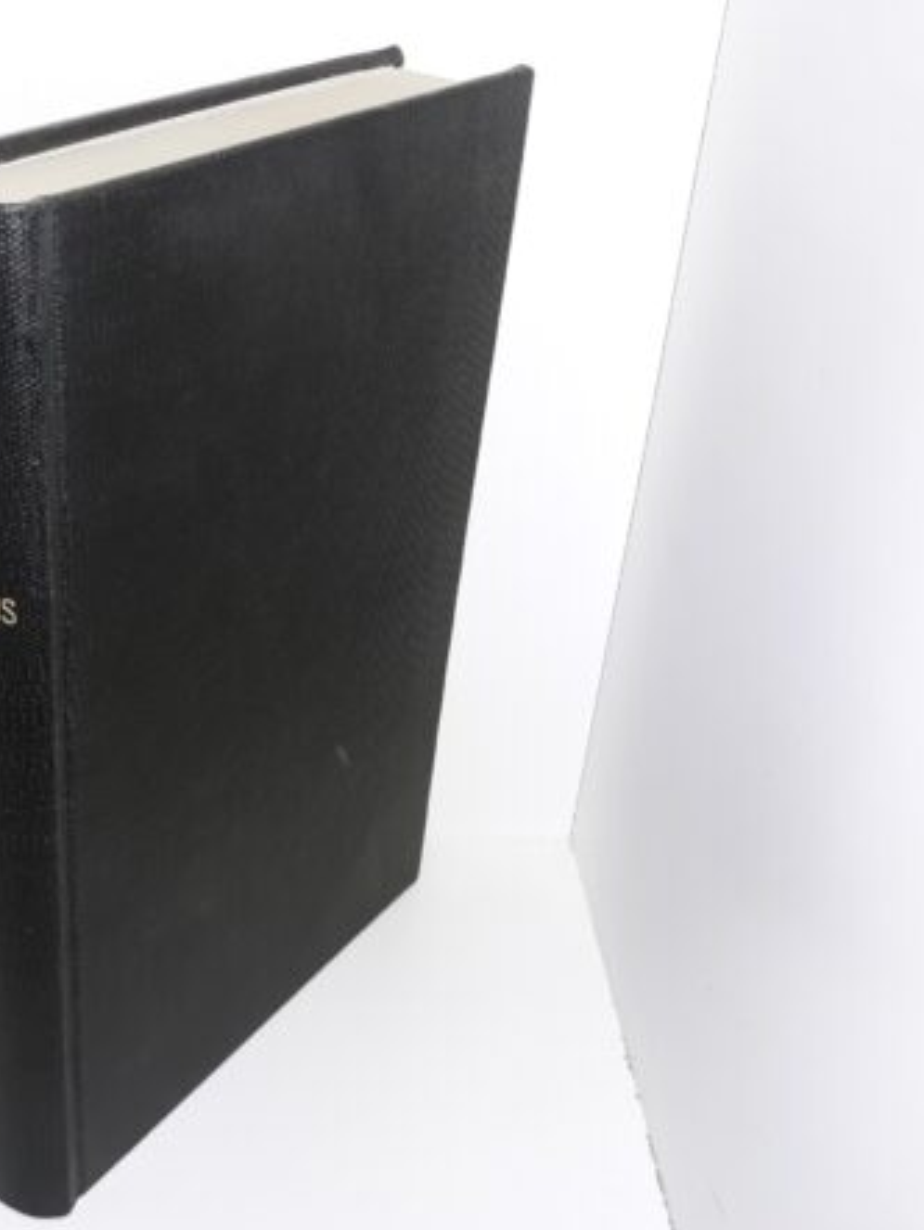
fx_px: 1351
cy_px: 615
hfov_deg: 36.3
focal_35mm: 38
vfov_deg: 49.0
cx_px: 167
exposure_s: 1/60
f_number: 1.7
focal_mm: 3.7
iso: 40
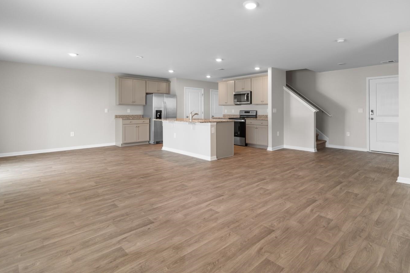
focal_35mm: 18
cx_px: 234
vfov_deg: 66.8
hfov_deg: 89.4
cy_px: 110
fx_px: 205
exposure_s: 1/6
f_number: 4.5
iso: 100
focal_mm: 10
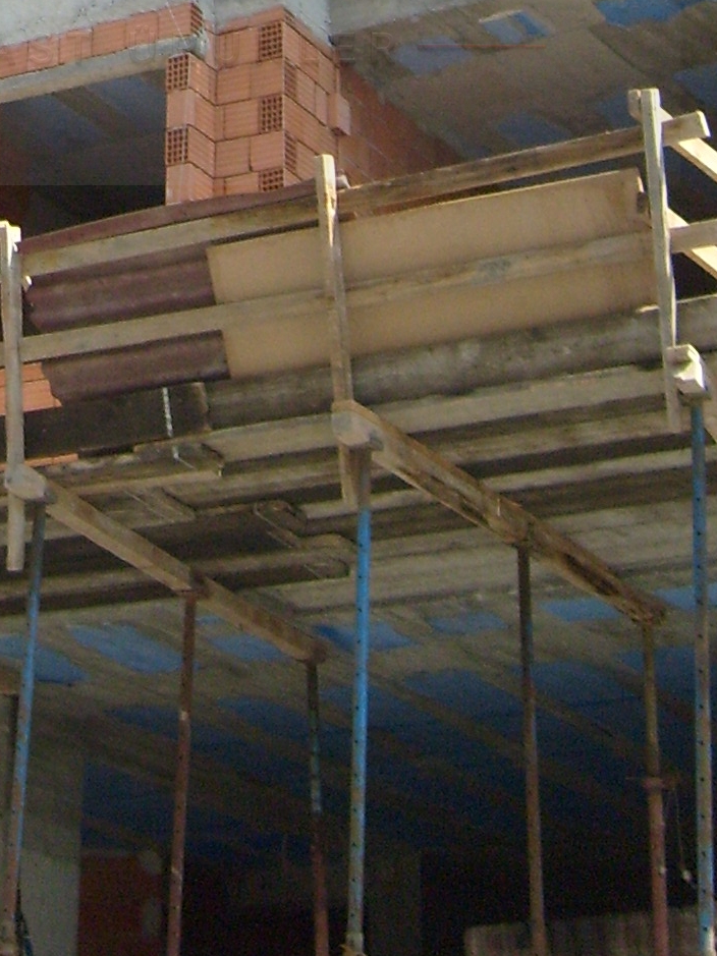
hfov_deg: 13.8
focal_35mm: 105
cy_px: -336
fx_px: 2900
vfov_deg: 17.4
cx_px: -102
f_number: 7.1
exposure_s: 1/90
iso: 80
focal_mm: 5.8
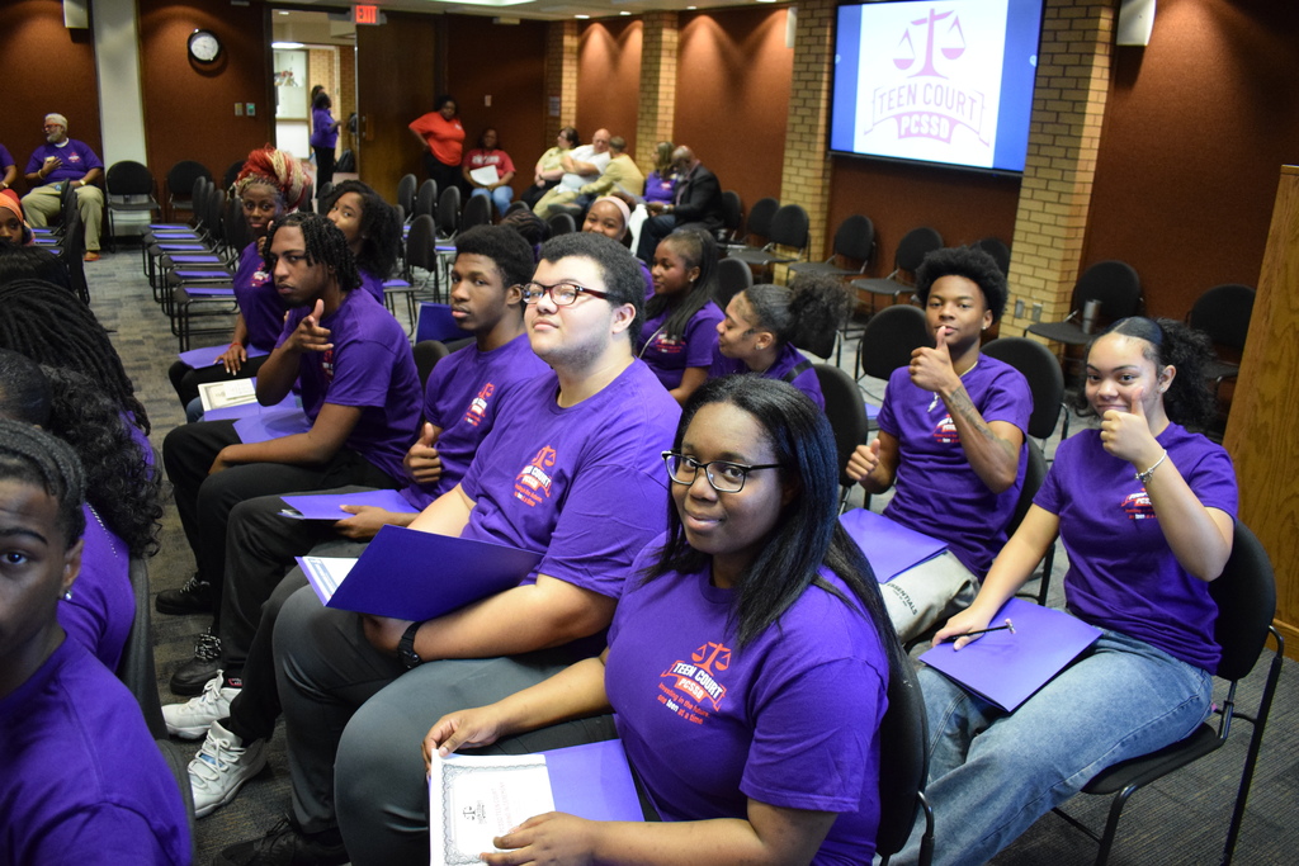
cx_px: 650
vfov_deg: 47.9
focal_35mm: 27
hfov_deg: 67.4
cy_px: 433
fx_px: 974
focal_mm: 18
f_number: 3.5
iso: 3200
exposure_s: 1/50
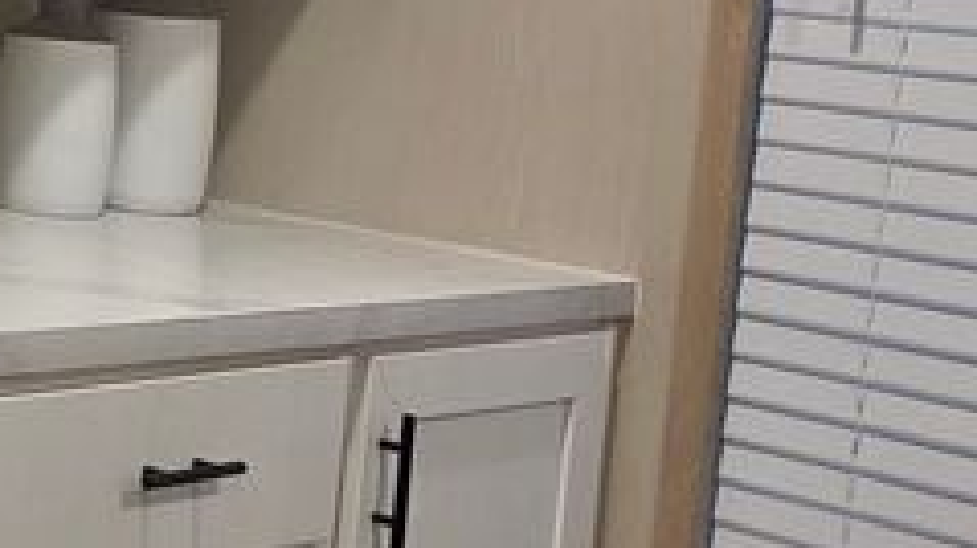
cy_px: -78
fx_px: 2149
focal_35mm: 83
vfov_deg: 14.2
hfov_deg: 19.2
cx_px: -801
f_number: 1.9
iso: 200
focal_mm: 2.2
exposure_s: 1/120
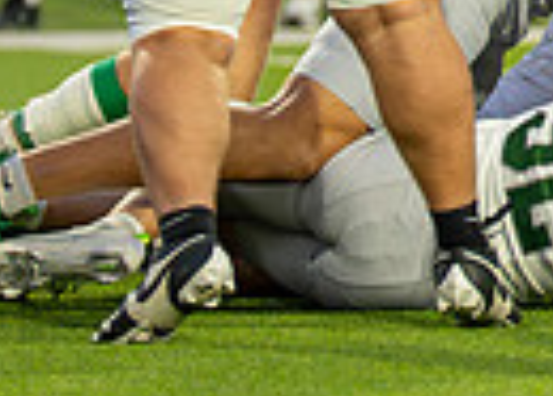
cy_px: -235
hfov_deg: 1.7
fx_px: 18511
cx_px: 1318
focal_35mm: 1178
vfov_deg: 1.2
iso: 1250
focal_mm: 200
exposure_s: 1/1250
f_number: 2.8
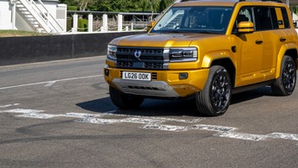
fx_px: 617
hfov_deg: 26.9
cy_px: 10
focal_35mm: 78
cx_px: 219
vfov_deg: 15.3
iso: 125
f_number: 10
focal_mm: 43
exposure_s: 1/80
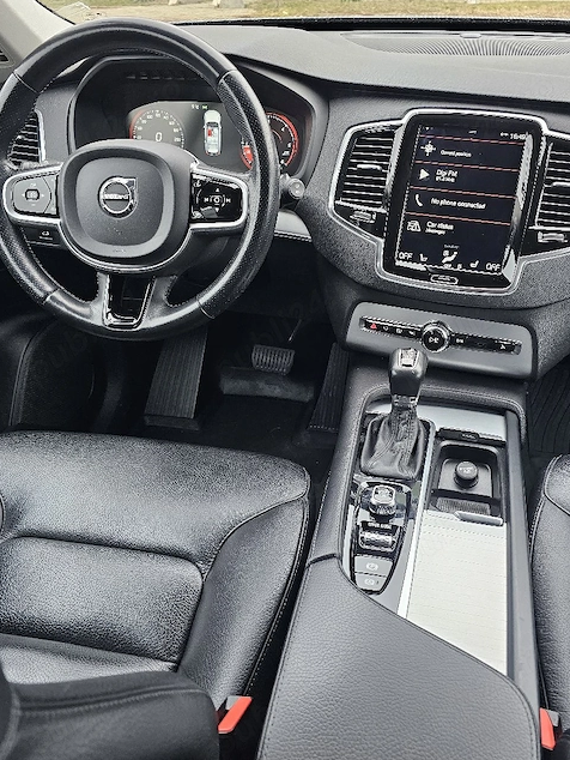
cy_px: 352
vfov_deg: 61.6
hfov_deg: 48.0
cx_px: 338
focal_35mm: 29
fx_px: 636
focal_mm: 6.3
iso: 250
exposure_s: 1/143
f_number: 1.7
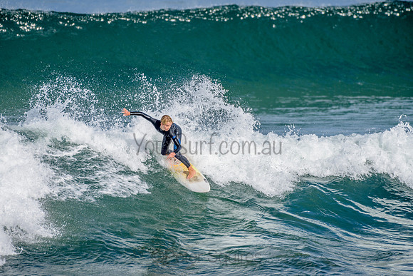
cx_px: 206
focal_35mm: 612
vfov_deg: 2.2
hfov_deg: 3.4
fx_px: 7023
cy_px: 138
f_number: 5.6
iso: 180
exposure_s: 1/2000
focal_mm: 500
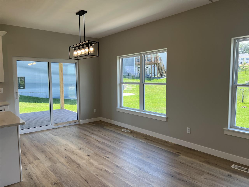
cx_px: 124
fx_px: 187
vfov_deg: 53.1
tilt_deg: -3.6
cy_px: 94
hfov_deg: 67.3
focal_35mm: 26
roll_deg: +0.9
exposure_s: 1/380
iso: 50
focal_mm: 5.7
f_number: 1.5
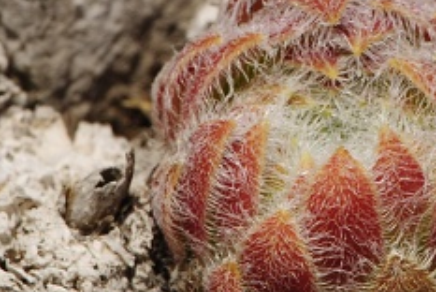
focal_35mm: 438
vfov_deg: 3.1
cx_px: 498
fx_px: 5308
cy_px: -79
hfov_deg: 4.7
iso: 100
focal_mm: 85
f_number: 14
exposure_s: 1/160
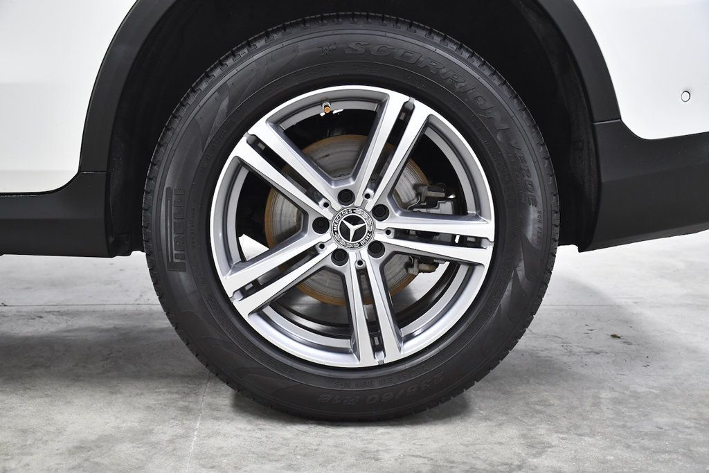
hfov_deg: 43.6
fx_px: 886
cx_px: 354
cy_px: 236
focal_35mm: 45
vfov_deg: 29.9
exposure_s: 1/200
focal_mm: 30
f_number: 4
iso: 1250
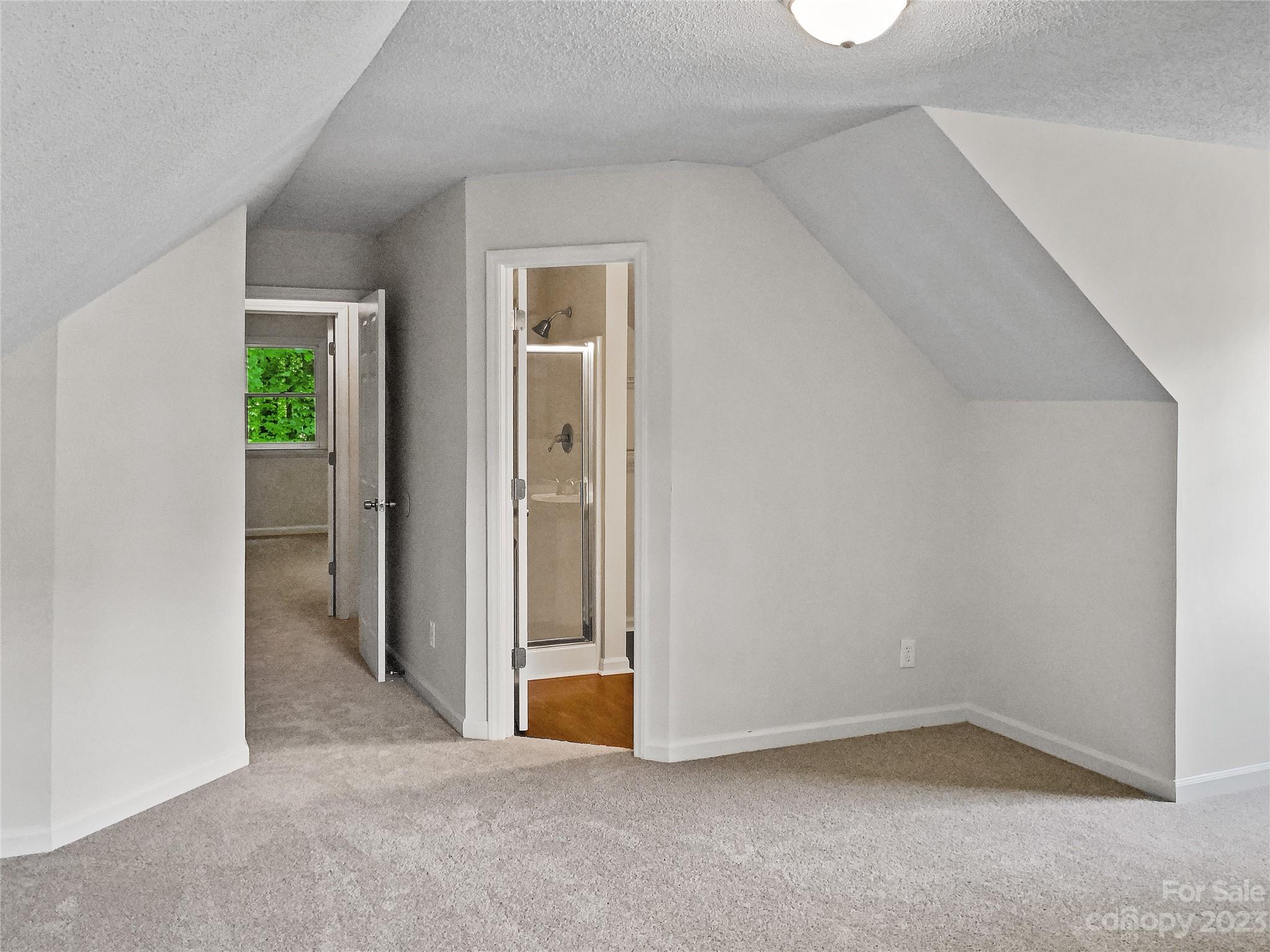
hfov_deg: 61.7
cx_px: 635
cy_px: 476
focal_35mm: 29
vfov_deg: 48.2
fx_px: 1064
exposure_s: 1/60
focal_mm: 3
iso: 80
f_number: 1.8
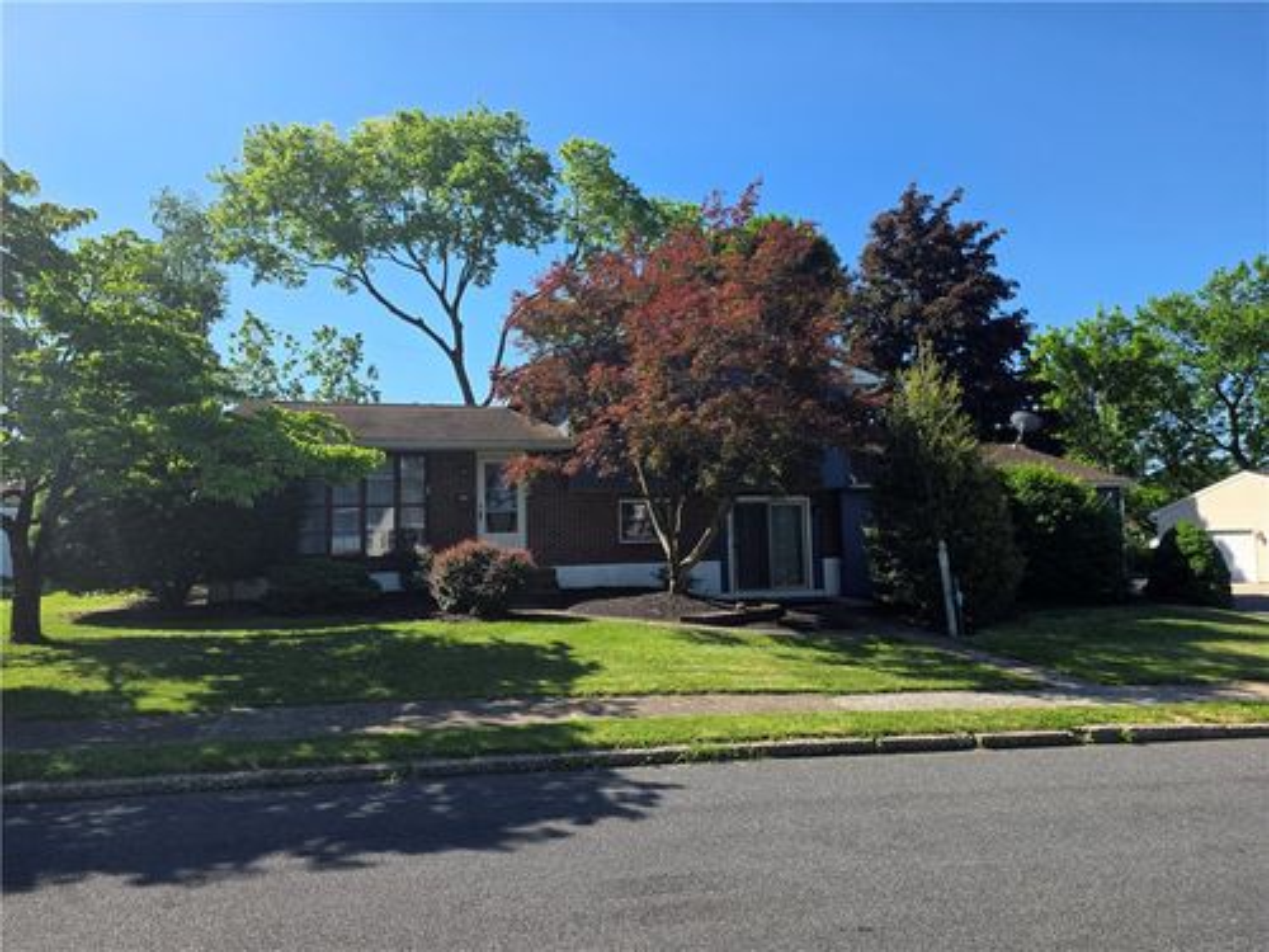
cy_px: 476
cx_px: 634
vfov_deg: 58.9
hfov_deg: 73.9
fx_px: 843
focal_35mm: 23
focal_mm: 6.25
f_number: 1.7
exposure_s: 1/3282
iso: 80
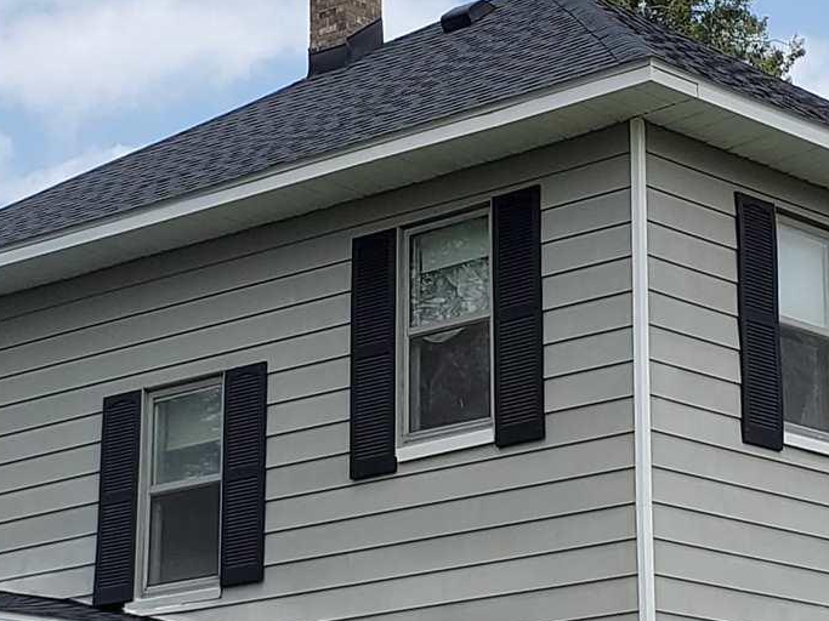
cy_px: 326
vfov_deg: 12.7
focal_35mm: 117
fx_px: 2801
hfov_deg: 16.7
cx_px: 626
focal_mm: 4.3
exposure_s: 1/1567
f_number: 2.4
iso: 50
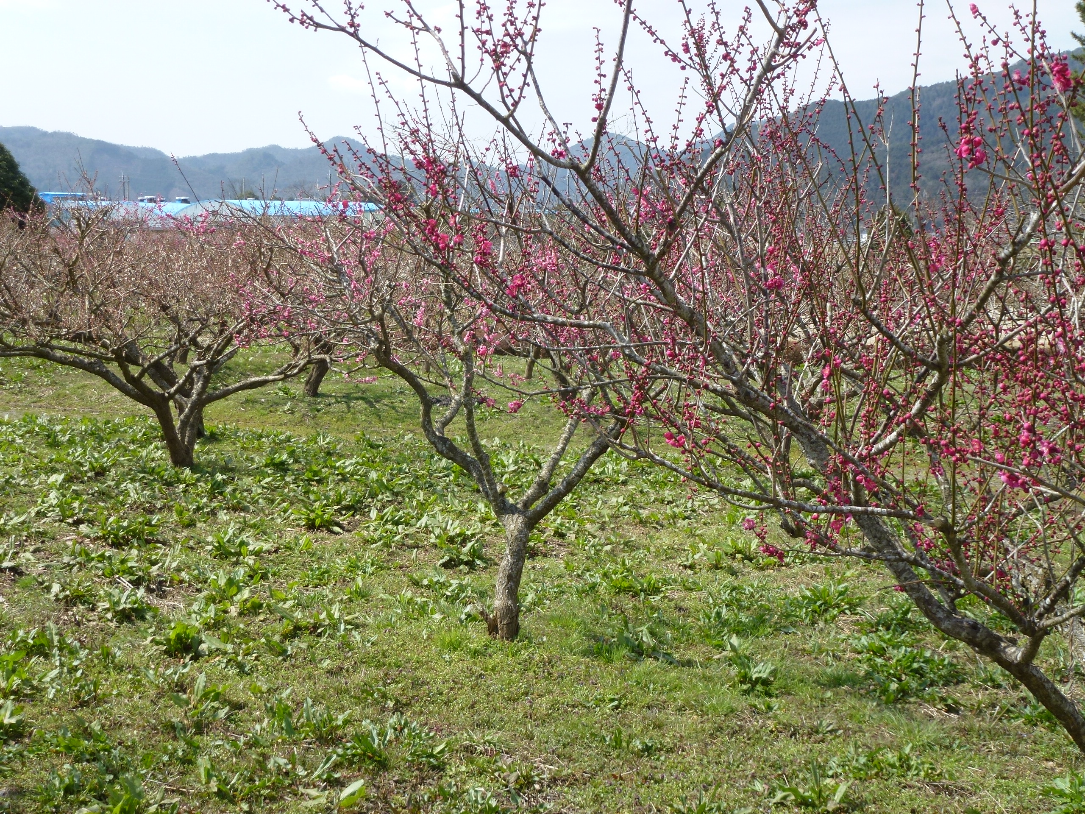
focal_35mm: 49
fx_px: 1536
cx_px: 542
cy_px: 407
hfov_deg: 38.9
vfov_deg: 29.7
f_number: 4.1
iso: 100
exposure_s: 1/500
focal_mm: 8.7
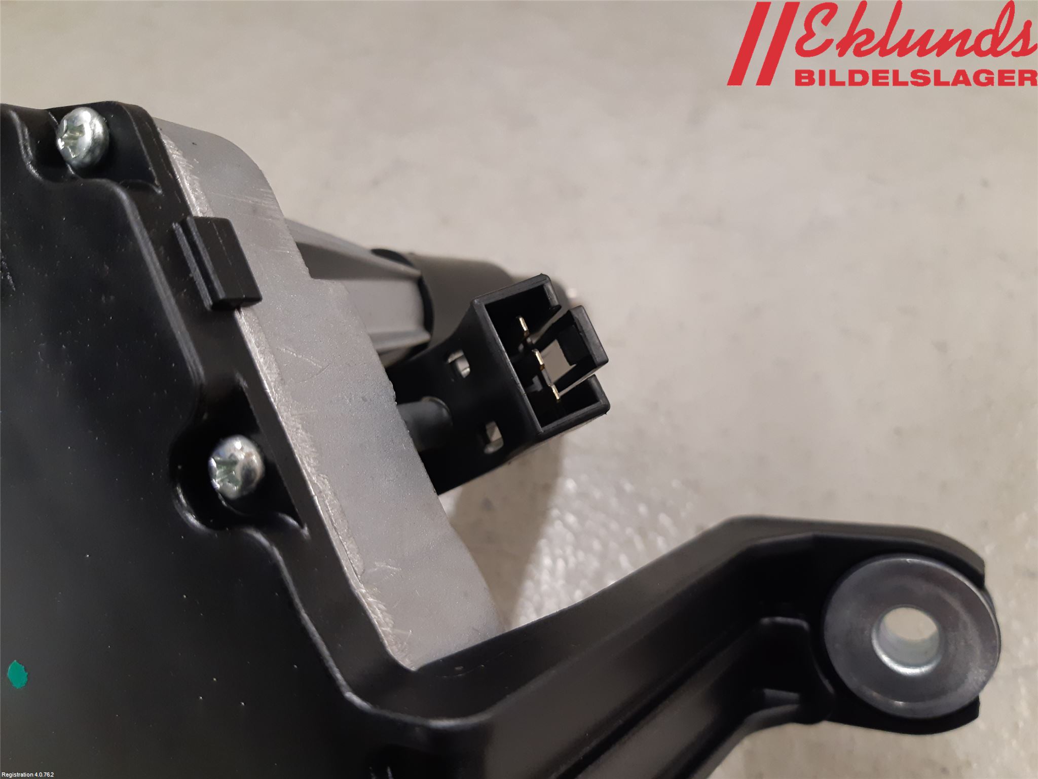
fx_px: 780
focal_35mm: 26
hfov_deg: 67.3
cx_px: 519
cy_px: 390
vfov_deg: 53.1
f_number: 1.7
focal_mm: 3.93
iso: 160
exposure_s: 1/50
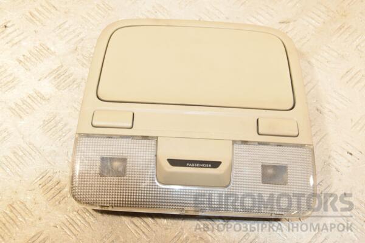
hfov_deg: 37.9
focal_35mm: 52
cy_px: 122
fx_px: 532
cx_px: 182
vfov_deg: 25.8
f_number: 8
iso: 1600
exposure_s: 1/200
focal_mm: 35
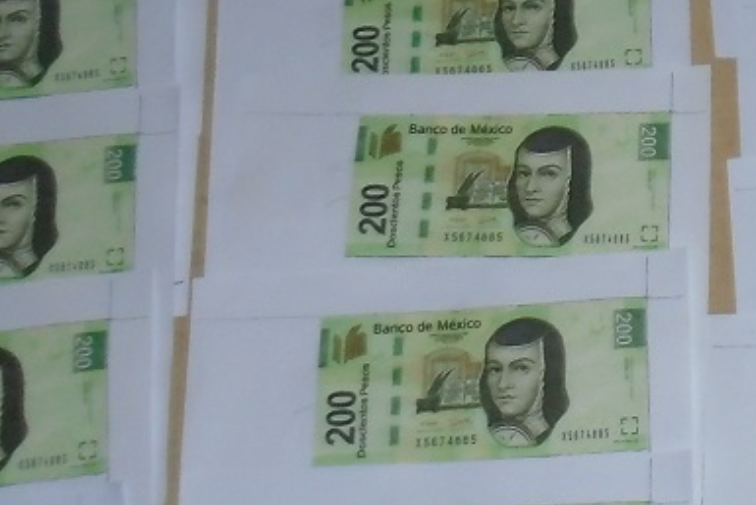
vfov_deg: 14.9
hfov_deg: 20.5
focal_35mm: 91
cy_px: 81
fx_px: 1912
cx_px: 974
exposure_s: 1/60
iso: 200
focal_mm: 4.6
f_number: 3.2
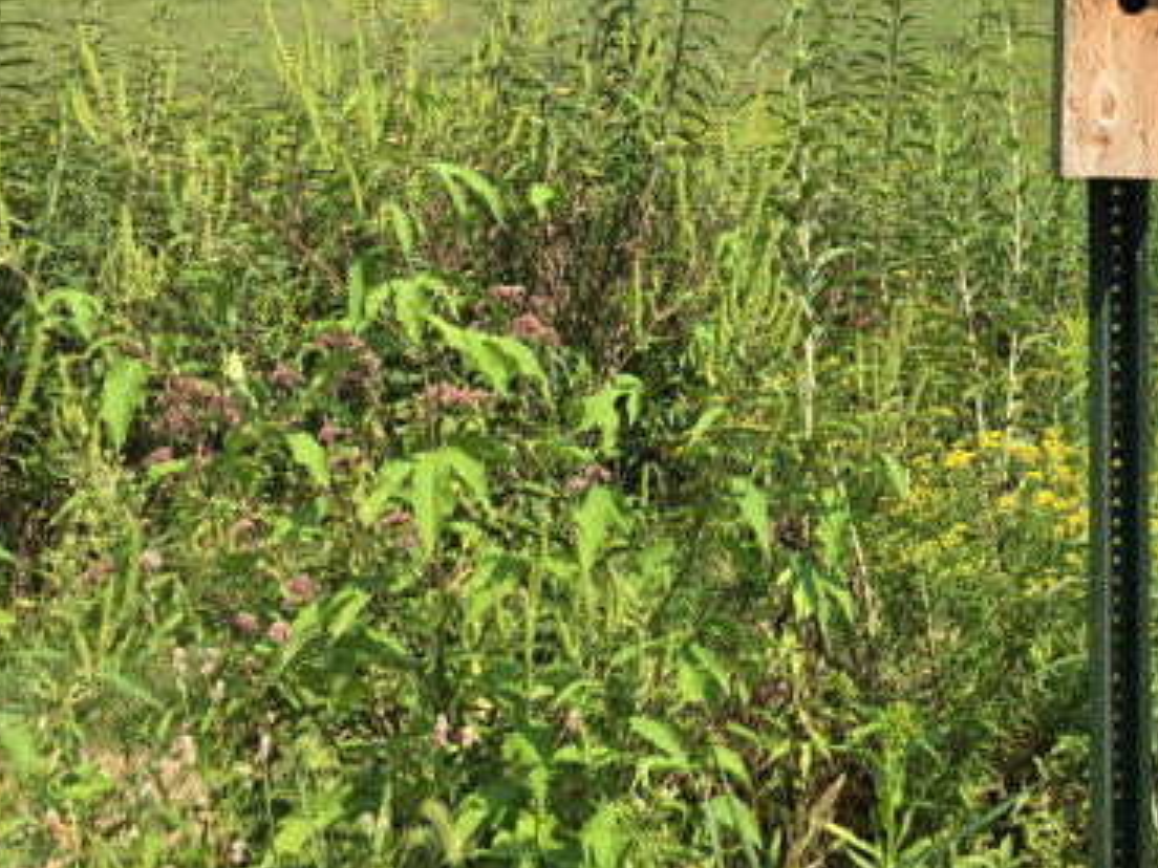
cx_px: 1108
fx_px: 2108
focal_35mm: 63
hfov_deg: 29.1
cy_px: 132
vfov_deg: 22.8
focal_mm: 4.15
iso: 32
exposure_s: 1/1276
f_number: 2.2
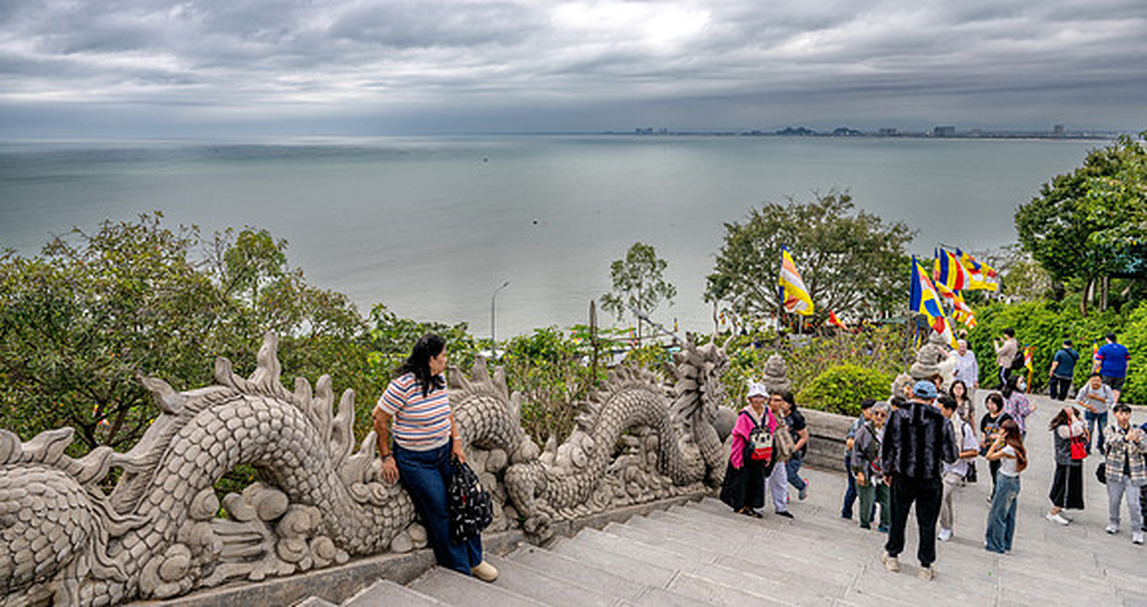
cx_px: 572
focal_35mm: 26
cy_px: 273
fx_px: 774
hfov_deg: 73.1
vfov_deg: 42.8
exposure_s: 1/1000
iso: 200
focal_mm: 24
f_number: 8
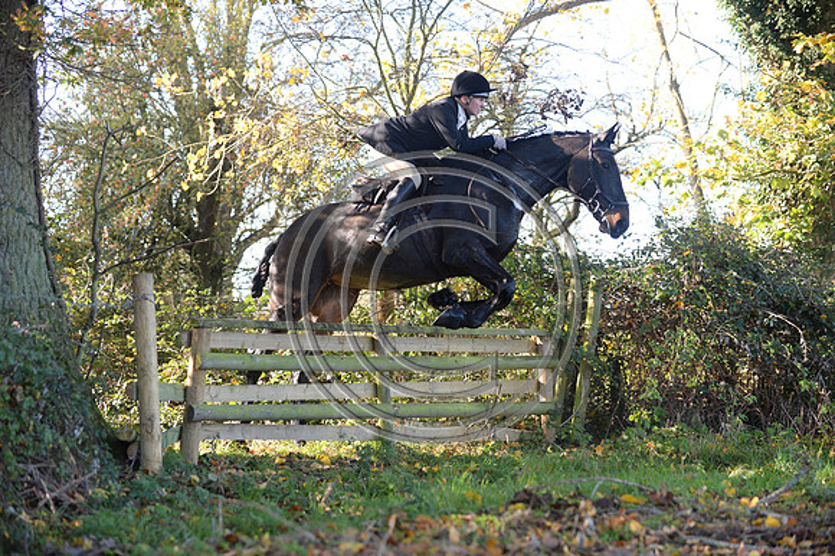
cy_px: 278
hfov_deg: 28.9
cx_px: 418
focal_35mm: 70
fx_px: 1623
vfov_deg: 19.4
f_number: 2.8
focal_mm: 70
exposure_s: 1/1000
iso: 1000
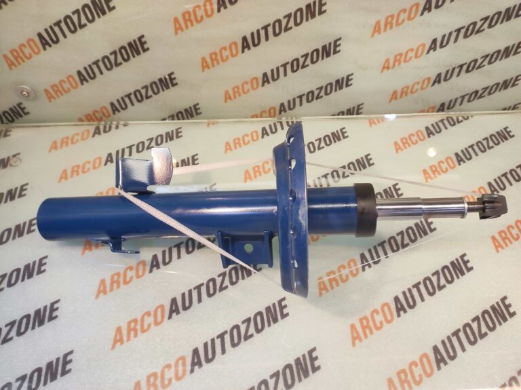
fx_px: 256
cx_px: 260
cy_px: 195
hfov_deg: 91.1
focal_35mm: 17
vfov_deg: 74.7
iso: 160
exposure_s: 1/33
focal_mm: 4.74
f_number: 1.79
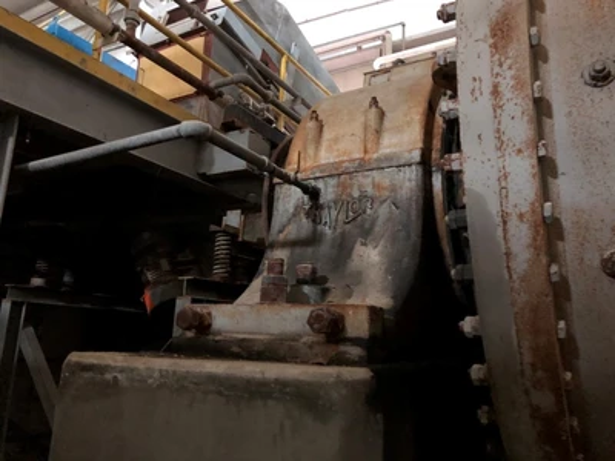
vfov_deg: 49.7
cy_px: 230
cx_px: 308
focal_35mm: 28
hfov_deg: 63.4
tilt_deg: +10.6
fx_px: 497
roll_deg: -2.2
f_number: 1.8
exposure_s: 1/4
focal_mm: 3.99
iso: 160
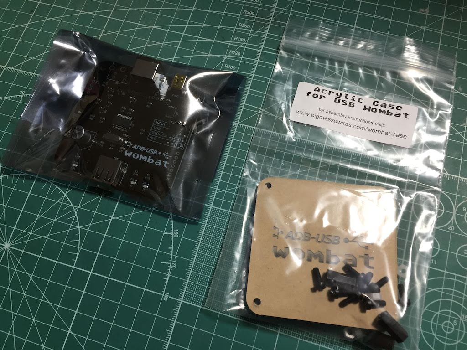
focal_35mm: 29
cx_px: 234
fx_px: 391
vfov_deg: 48.2
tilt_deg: -71.3
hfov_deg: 61.7
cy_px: 175
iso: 64
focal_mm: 4.15
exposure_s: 1/30
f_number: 2.2
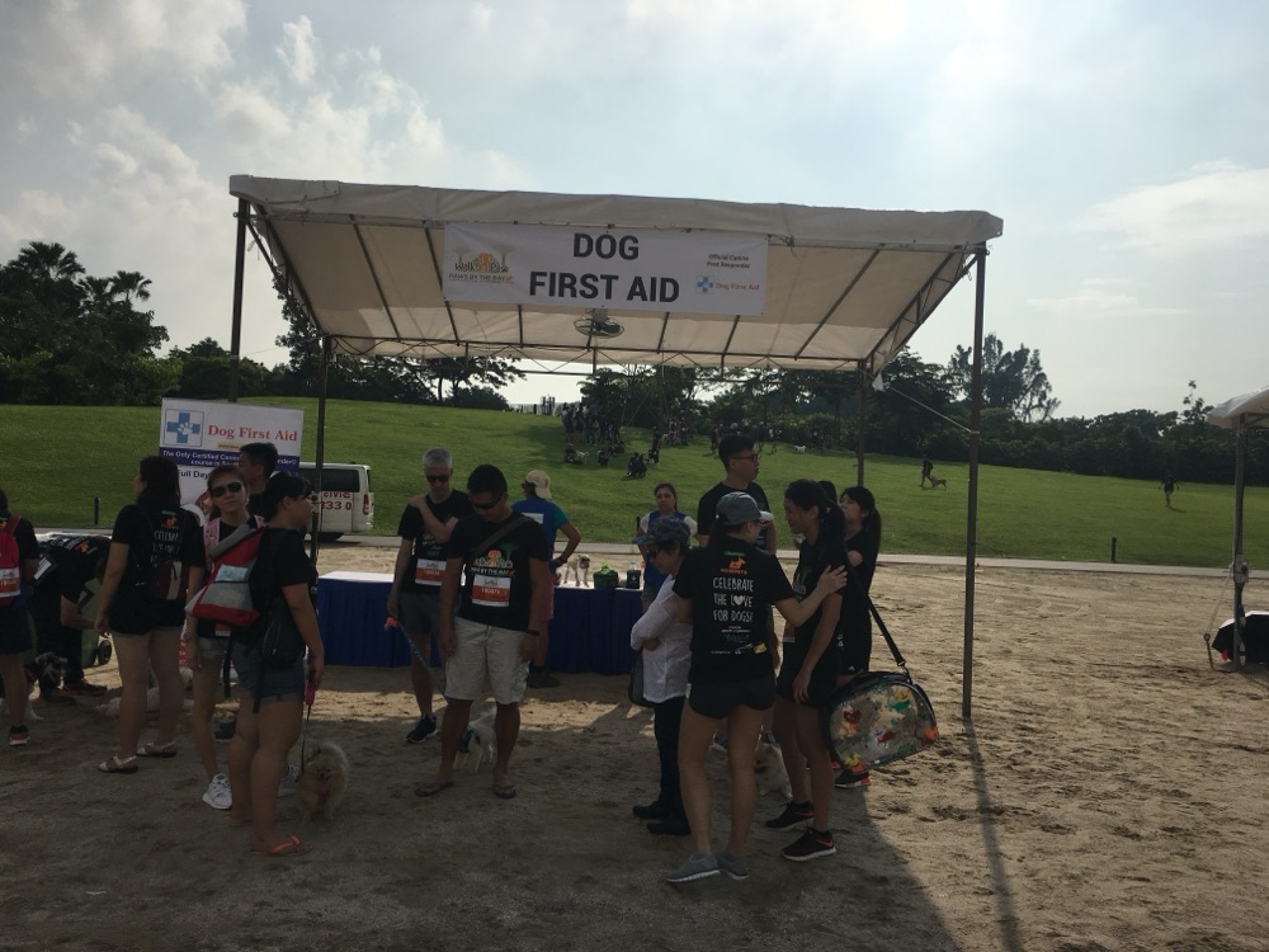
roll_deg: -2.1
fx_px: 1063
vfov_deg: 48.2
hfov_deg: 61.7
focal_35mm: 29
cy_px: 476
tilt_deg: +2.2
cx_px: 634
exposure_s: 1/6993
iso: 25
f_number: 2.2
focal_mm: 4.15
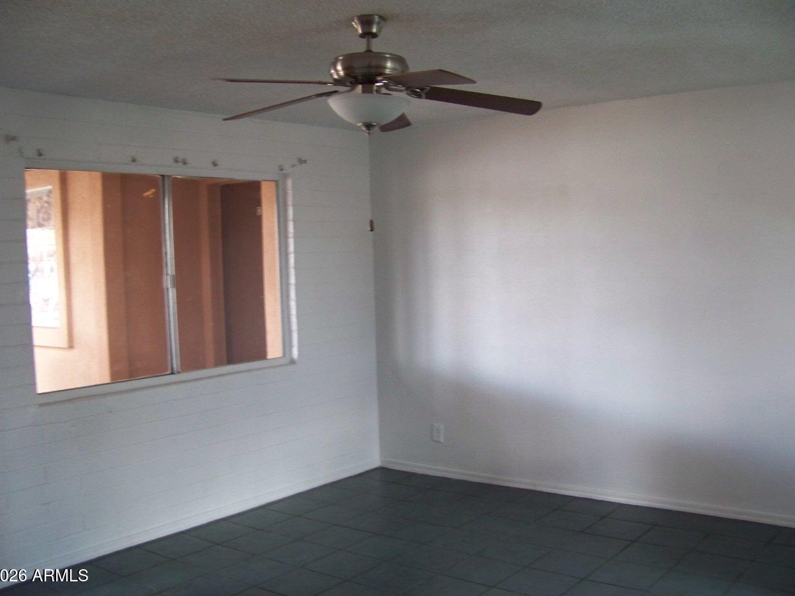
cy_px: 296
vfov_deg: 38.7
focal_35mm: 37
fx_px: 850
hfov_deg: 50.1
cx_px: 395
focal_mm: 5.85
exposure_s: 1/30
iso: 197
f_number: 2.8
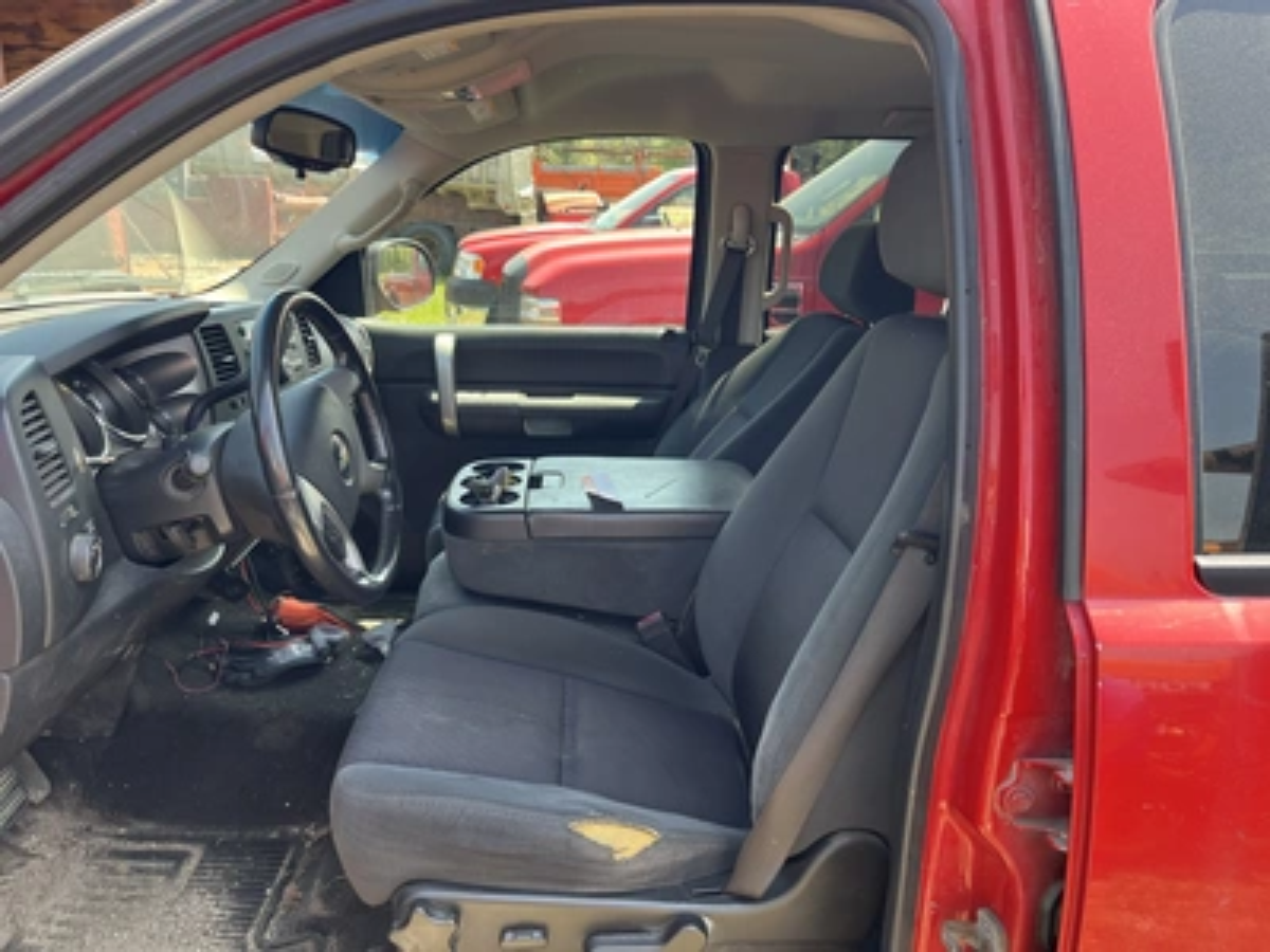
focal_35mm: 26
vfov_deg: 53.1
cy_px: 476
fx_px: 954
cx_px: 635
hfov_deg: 67.3
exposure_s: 1/194
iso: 50
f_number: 1.6
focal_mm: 5.1
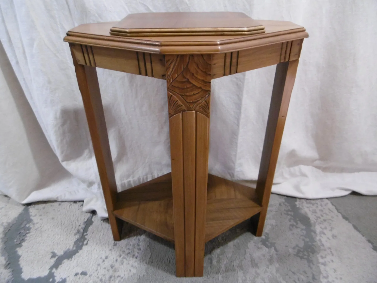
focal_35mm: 24
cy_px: 142
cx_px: 188
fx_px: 261
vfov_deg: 56.8
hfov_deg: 71.6
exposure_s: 1/25
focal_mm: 4.3
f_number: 3.1
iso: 400
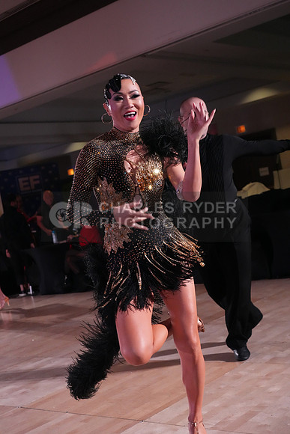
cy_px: 217
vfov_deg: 38.9
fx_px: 616
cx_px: 145
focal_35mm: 51
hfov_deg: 26.5
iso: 8000
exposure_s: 1/400
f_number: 5.6
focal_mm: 51
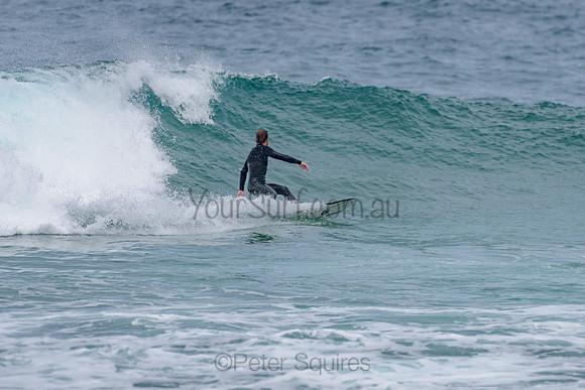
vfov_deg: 2.2
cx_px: 342
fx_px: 9959
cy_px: 183
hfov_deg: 3.4
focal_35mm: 613
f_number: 5.6
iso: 110
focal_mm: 500
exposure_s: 1/2000
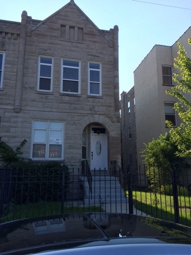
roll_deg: -0.4
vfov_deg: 61.7
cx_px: 96
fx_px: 213
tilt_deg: +15.1
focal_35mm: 29
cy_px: 128
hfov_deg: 48.2
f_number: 2.2
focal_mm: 4.15
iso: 32
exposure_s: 1/1282
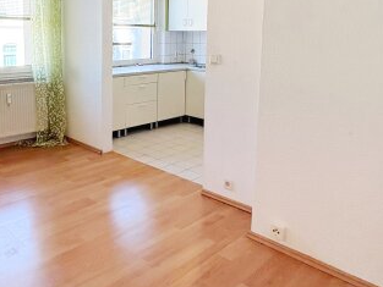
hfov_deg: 52.9
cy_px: 79
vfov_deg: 40.9
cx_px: 128
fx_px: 376
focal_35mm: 34
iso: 80
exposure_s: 1/114
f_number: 2.2
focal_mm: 2.22
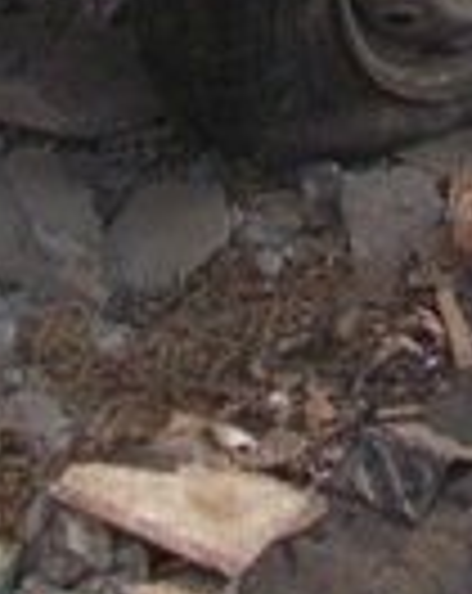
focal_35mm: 154
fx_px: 2698
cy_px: -585
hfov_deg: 9.4
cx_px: 908
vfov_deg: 11.4
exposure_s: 1/100
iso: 80
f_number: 8
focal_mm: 4.6
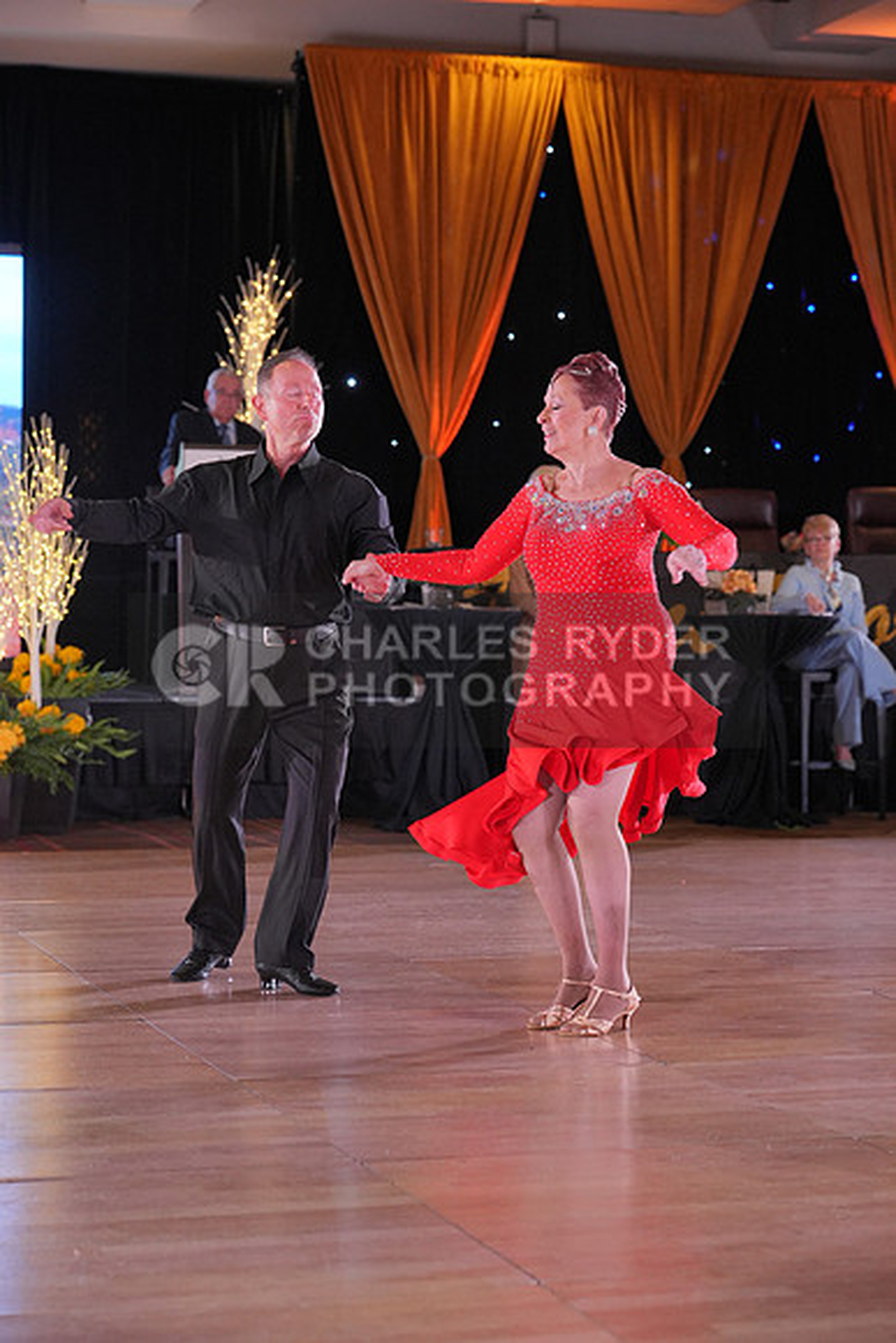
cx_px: 448
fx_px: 2835
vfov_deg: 26.6
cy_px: 672
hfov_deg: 18.0
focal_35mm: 76
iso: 2000
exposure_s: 1/400
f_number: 4
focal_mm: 76
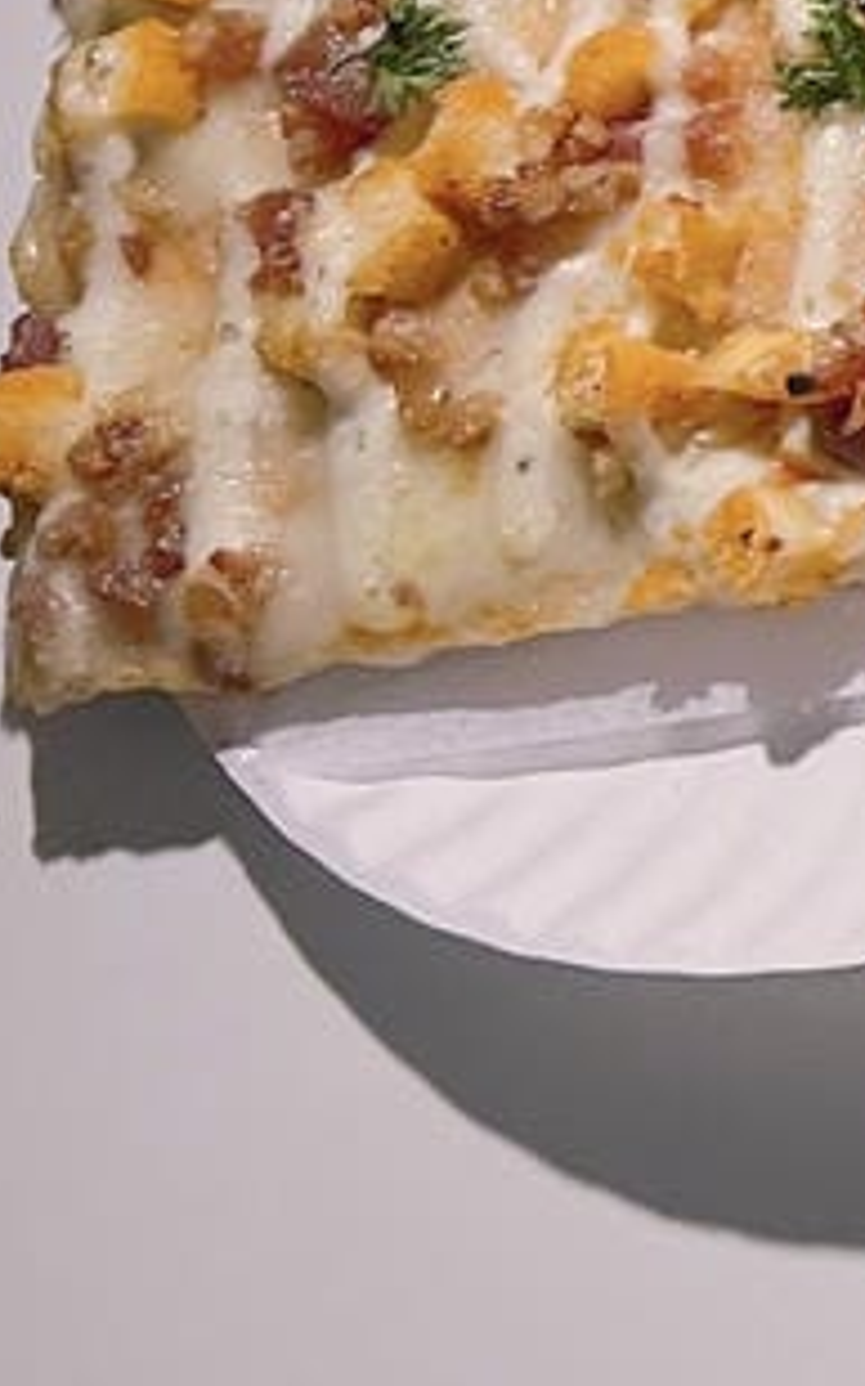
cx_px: 2546
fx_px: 4038
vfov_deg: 18.7
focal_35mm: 107
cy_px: -139
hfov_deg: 9.6
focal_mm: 5.7
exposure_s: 1/60
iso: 125
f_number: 1.5
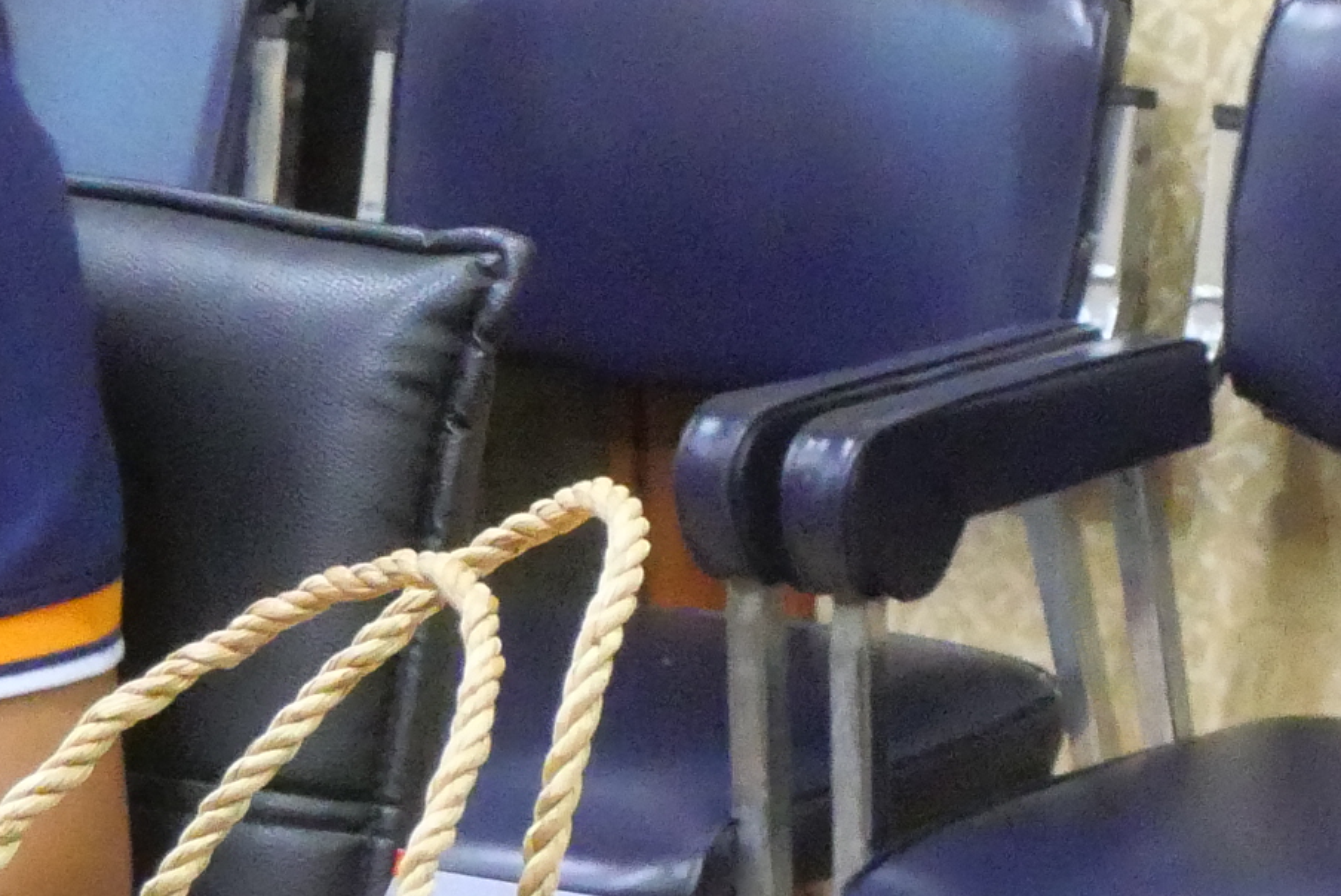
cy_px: 518
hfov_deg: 12.5
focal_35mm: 152
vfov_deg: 9.0
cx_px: 2253
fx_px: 5665
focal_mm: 18
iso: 6400
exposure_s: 1/30
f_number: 5.6
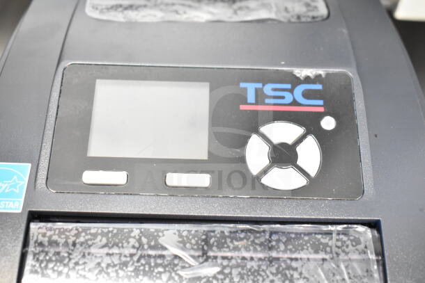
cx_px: 212
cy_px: 142
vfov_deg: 25.1
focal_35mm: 54
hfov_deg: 36.9
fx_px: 638
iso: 4000
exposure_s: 1/60
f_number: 4.8
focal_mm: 36
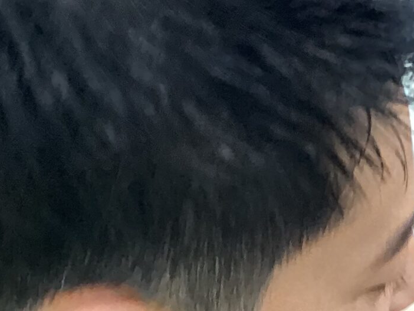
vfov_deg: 12.2
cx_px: 742
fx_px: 1352
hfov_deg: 15.1
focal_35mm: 113
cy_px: 529
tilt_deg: -52.2
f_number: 2.4
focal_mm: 3.3
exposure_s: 1/50
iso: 160
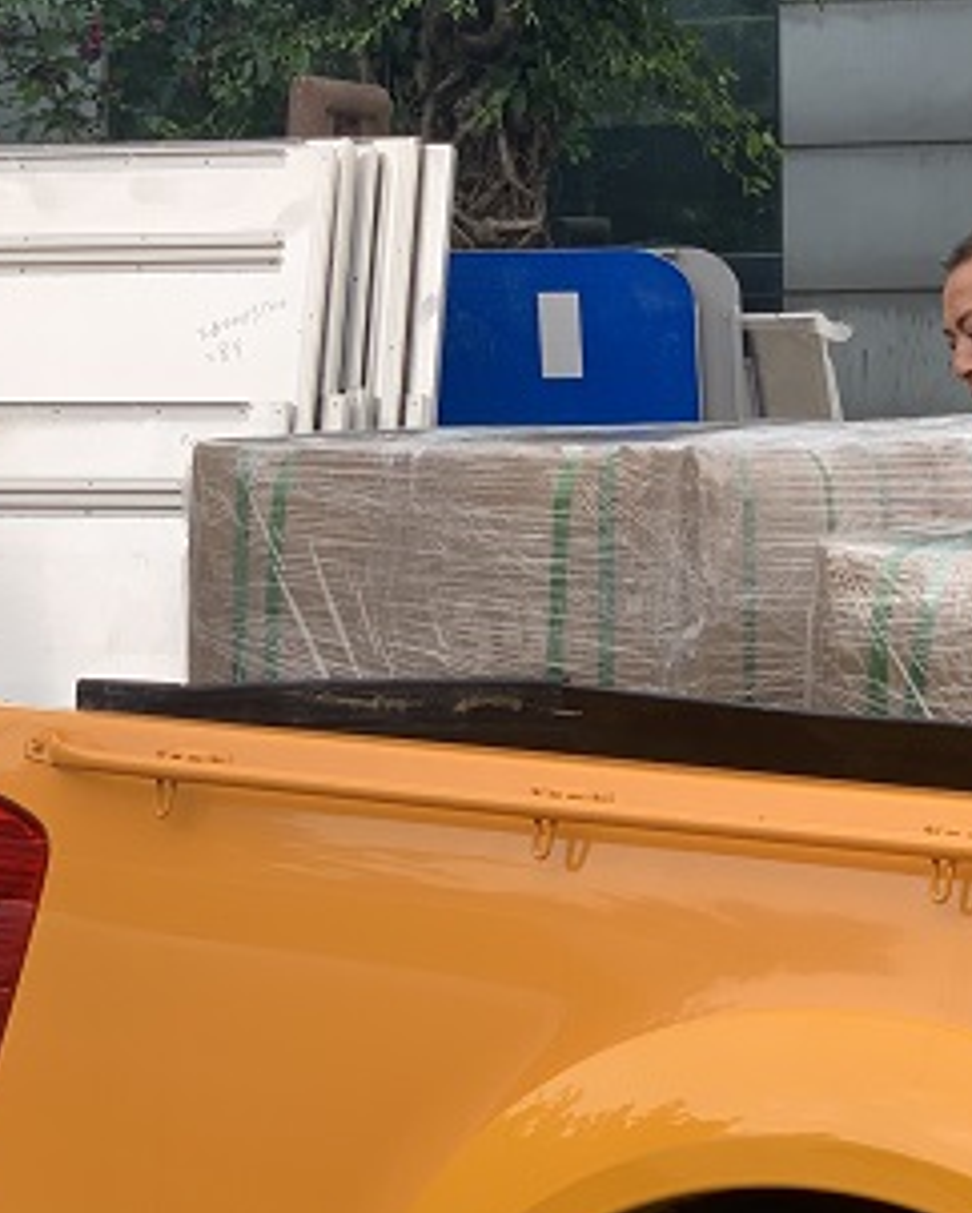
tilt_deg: +1.2
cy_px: 402
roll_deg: +0.2
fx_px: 4526
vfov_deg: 15.2
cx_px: 611
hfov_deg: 12.2
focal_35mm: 126
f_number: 2.4
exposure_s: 1/194
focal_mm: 6
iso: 16
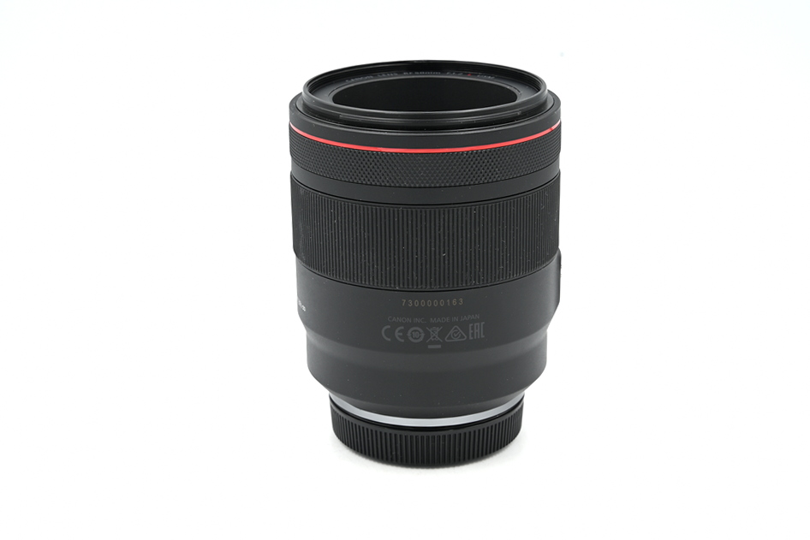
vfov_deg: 20.6
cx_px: 405
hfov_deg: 30.5
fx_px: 1485
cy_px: 270
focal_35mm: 66
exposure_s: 1/30
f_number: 11
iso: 160
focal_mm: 66
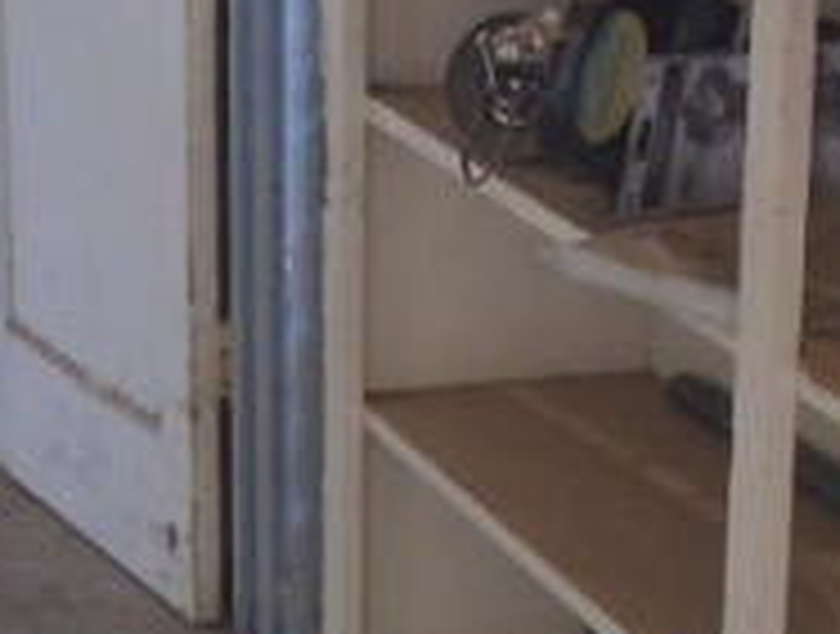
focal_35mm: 142
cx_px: -31
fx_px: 3452
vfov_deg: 10.3
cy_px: 809
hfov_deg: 13.6
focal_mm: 4.6
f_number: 3.2
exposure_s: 1/30
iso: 100
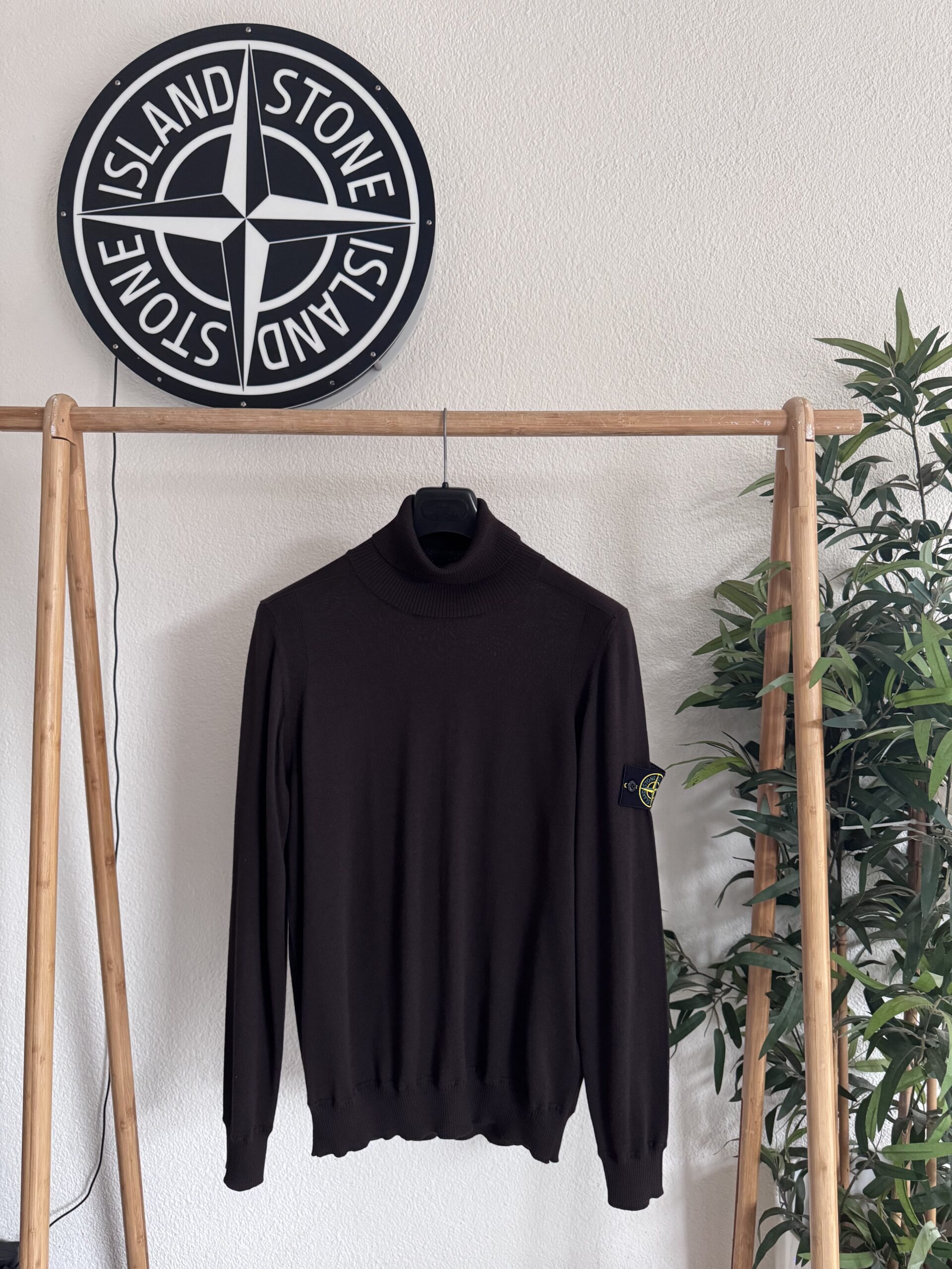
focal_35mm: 24
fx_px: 880
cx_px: 476
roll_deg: -0.2
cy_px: 634
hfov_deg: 56.8
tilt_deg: -2.3
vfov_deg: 71.6
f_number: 1.78
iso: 400
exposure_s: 1/50
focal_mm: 6.76
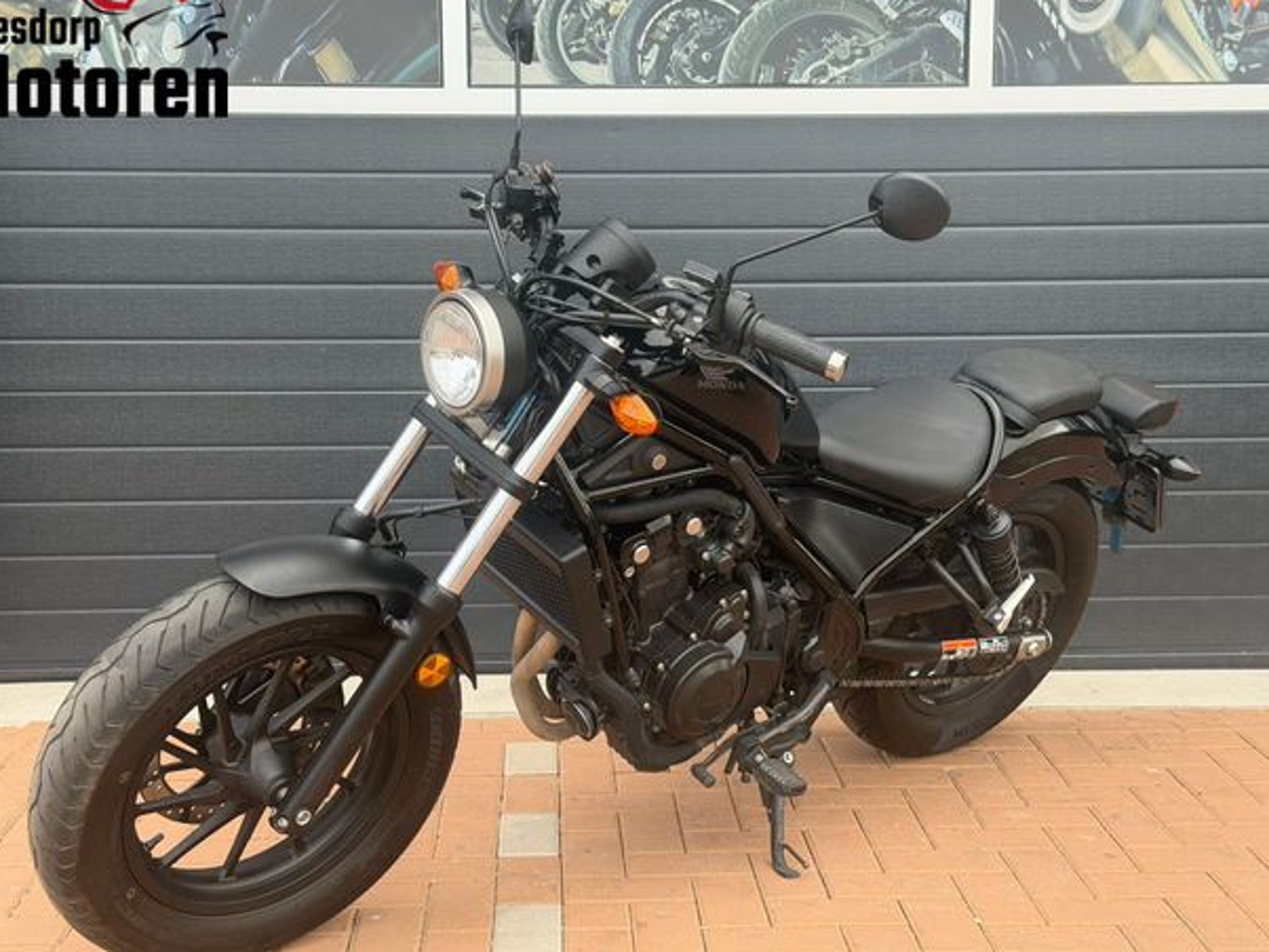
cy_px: 482
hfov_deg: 37.5
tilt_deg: -7.8
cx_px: 632
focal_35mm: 51
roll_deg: -0.5
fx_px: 1870
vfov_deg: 28.6
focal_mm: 6.76
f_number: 1.78
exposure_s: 1/802
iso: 80
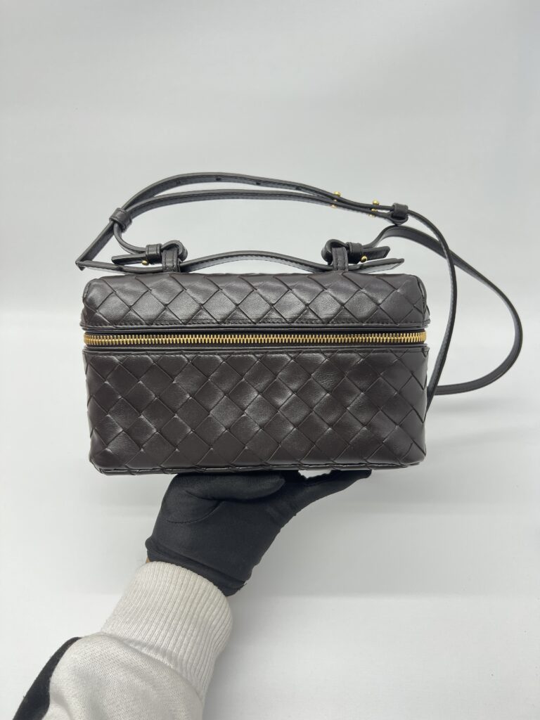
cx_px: 270
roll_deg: +1.2
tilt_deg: -39.7
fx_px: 541
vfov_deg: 67.3
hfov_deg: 53.1
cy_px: 360
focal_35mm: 26
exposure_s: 1/100
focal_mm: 5.7
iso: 50
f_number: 1.5
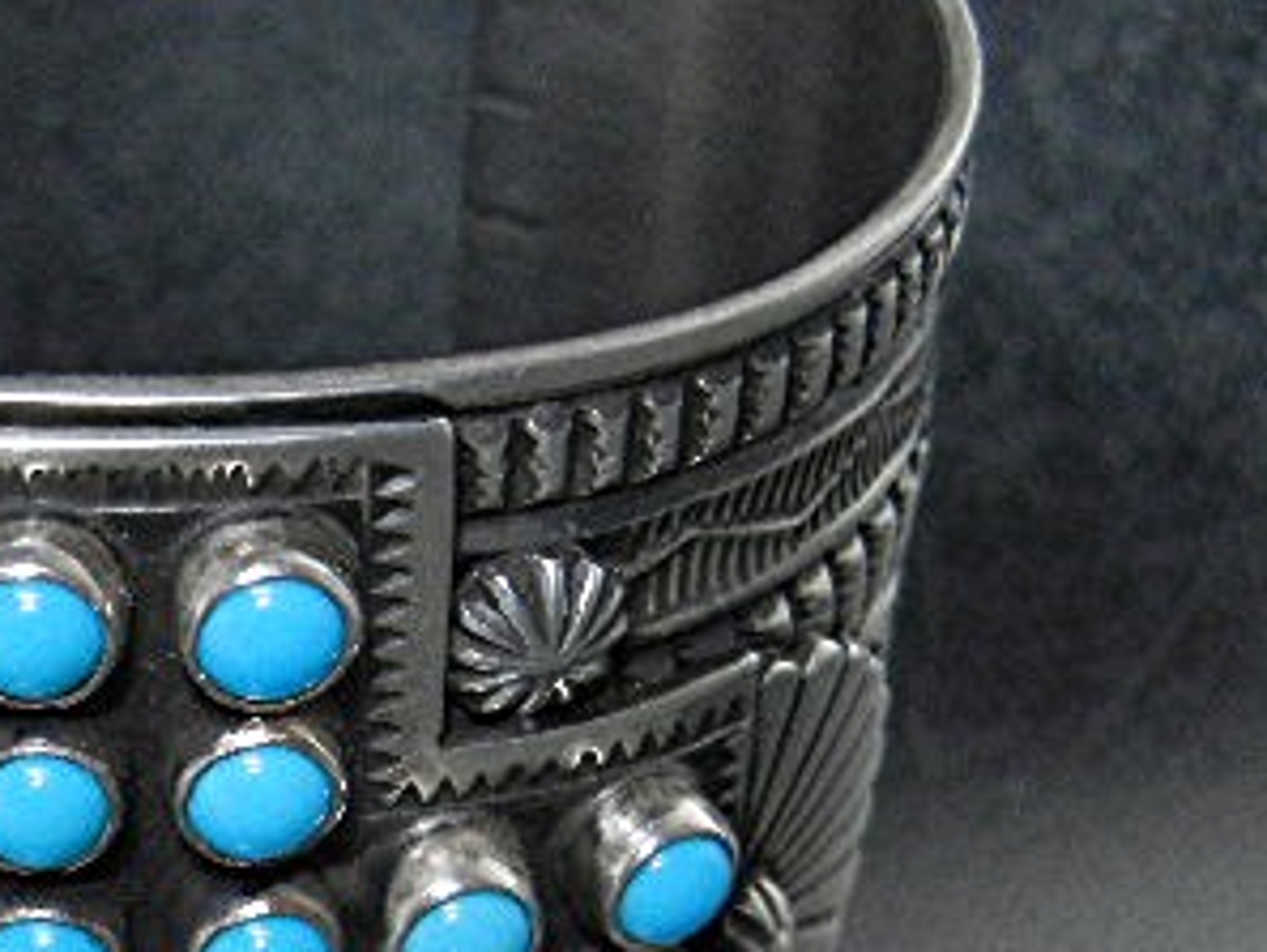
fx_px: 3552
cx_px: 13
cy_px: 747
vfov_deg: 15.2
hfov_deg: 19.7
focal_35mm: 97
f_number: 7.6
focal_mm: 8.1
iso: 800
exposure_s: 1/30
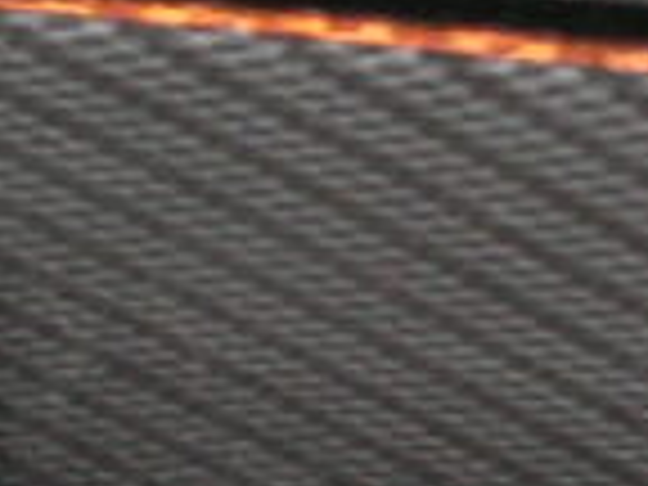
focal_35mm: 194
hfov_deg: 9.1
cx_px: -940
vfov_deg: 7.6
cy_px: 567
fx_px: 3632
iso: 200
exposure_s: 1/15
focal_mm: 5.8
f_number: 2.8
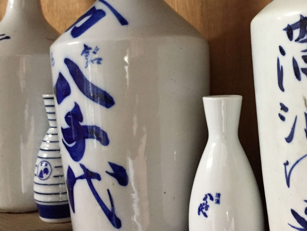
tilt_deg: +1.8
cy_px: 79
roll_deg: +1.8
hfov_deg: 41.5
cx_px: 205
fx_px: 399
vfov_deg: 32.0
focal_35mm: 45
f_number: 2.2
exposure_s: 1/24
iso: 250
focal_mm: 4.15
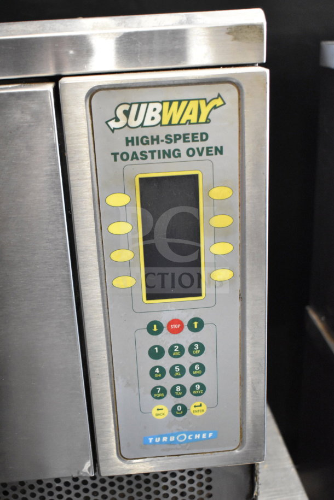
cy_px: 250
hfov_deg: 29.9
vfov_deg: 43.6
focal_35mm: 45
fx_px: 626
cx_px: 167
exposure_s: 1/100
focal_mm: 30
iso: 6400
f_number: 5
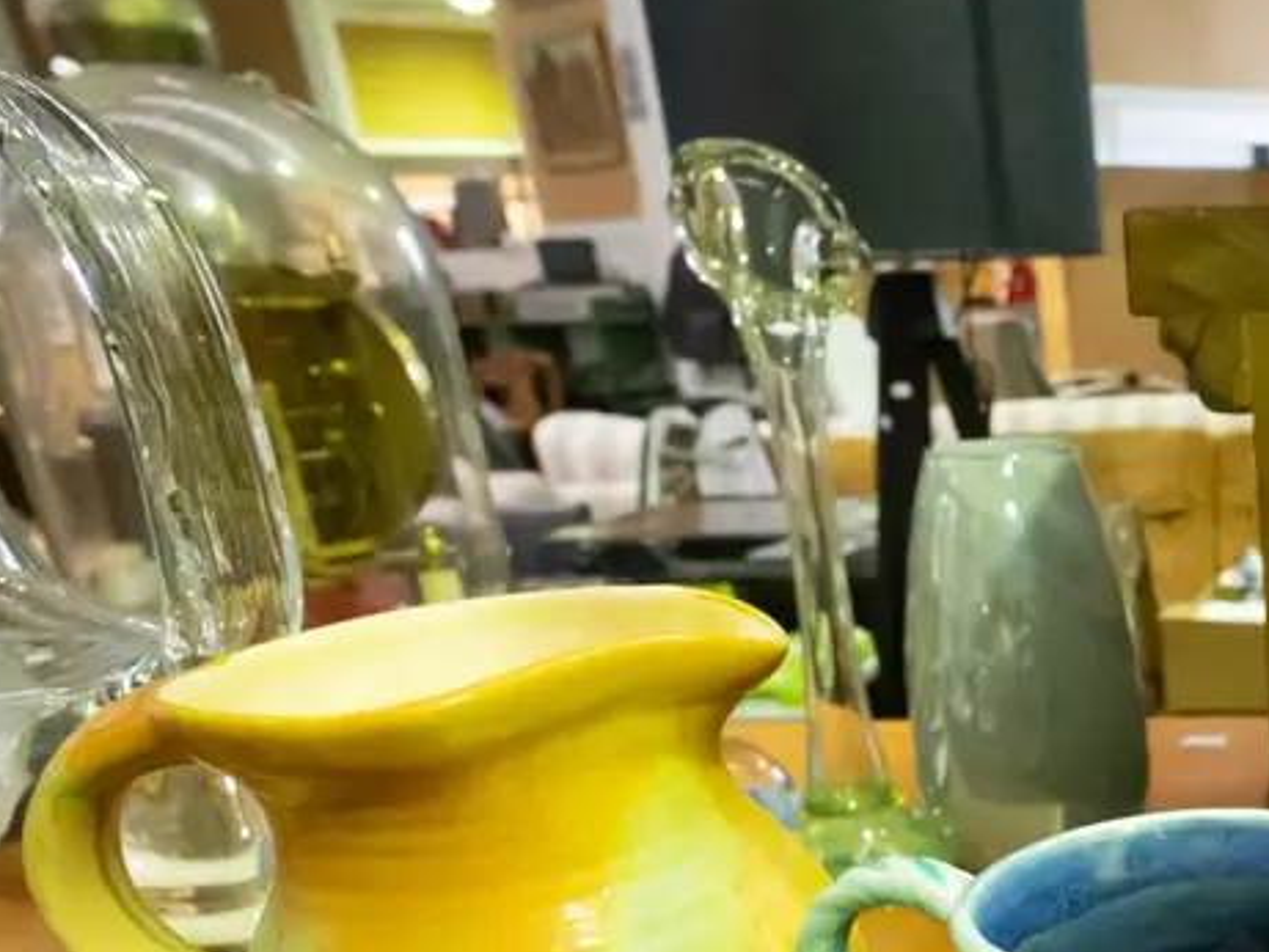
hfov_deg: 38.8
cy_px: 908
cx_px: 1387
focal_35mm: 40
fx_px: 1467
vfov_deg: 33.5
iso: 6400
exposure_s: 1/60
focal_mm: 9
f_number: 5.6
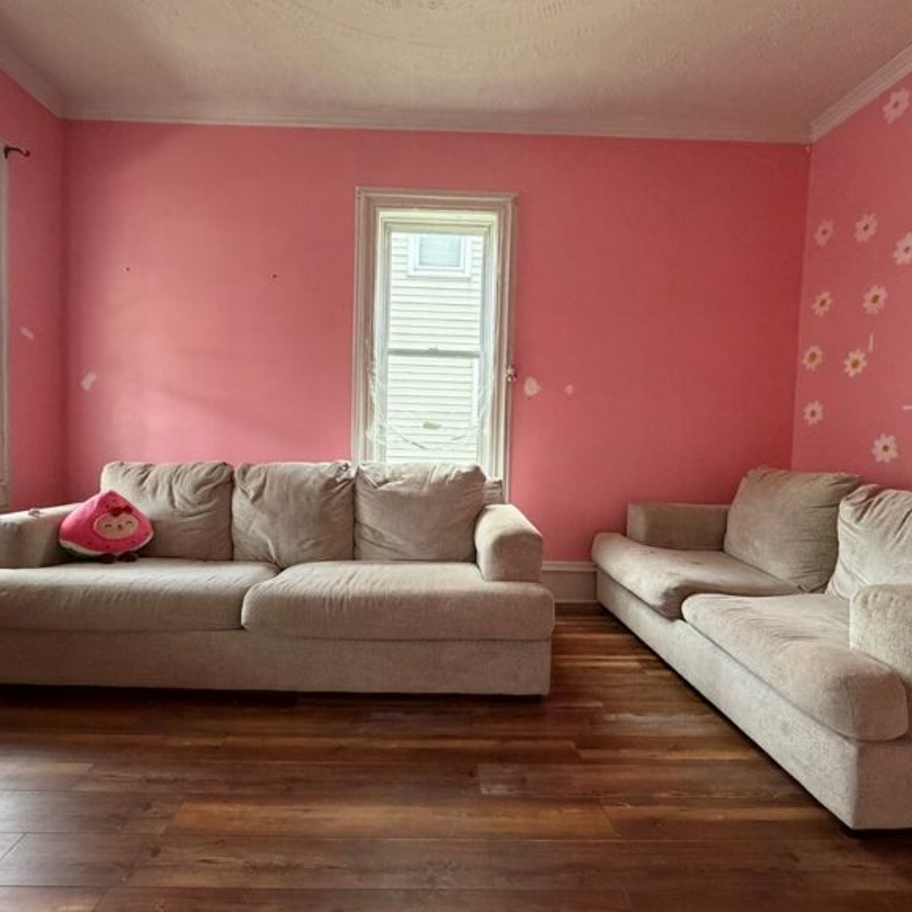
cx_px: 442
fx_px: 507
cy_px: 456
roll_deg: -1.6
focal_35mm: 17
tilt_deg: -2.7
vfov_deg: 84.0
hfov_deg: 83.9
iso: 500
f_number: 2.2
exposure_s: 1/60
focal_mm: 2.22
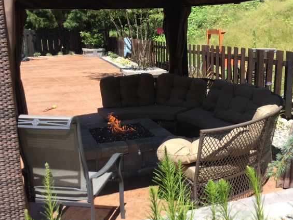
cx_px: 166
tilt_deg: -12.1
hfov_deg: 42.9
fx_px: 372
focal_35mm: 44
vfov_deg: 32.8
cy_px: 92
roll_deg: +0.8
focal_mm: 3.3
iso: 25
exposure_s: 1/497
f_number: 2.4
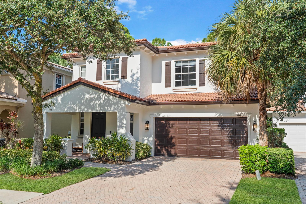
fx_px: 297
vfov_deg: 37.8
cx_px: 153
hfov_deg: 54.4
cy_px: 102
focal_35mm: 35
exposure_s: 1/80
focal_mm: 35
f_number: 9
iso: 100
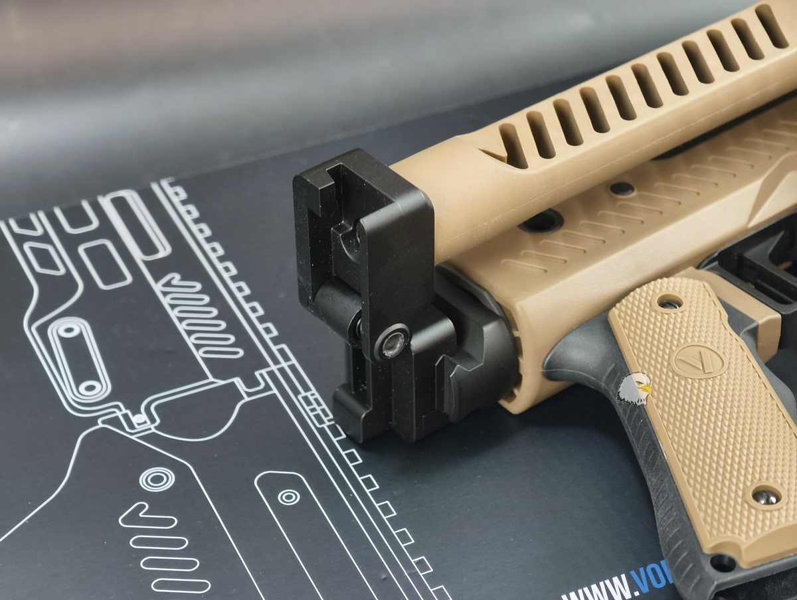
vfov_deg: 17.4
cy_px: 300
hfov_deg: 23.0
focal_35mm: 85
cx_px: 398
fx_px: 1960
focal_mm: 22.48
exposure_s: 1/10
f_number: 2.67
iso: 890
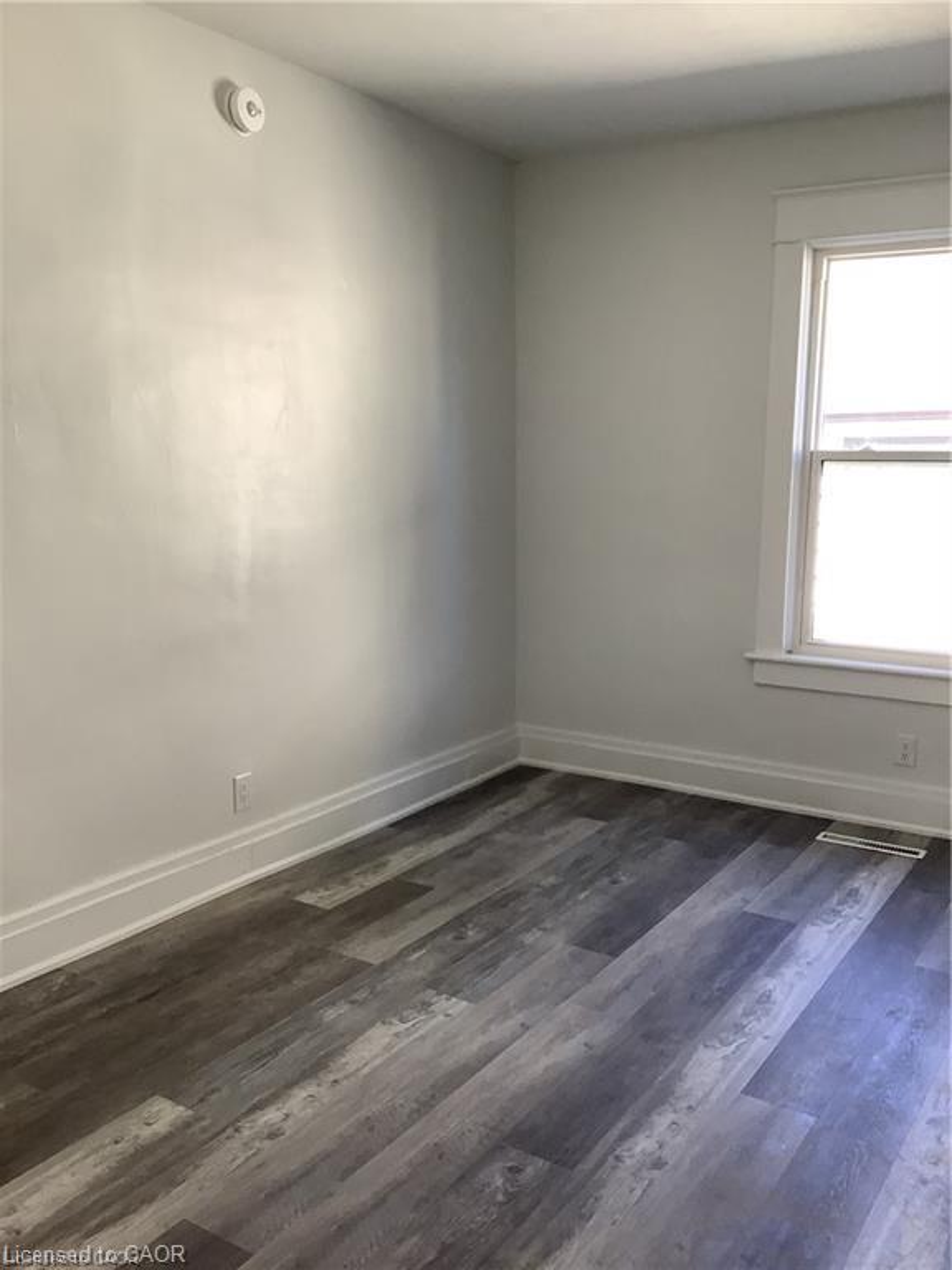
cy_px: 635
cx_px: 476
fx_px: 1137
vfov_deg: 58.4
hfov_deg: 45.4
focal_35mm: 31
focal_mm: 3.3
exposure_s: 1/60
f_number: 2.4
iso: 80
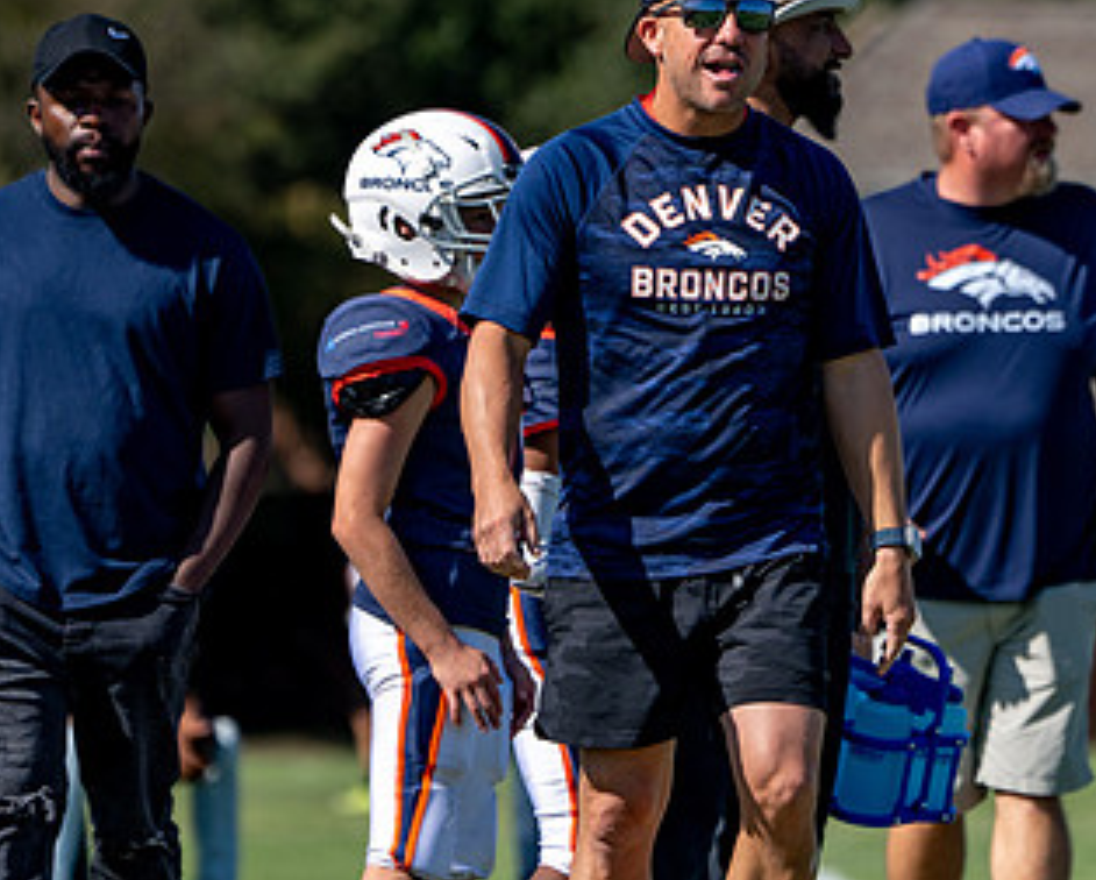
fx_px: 20136
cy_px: 466
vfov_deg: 2.5
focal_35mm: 620
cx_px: 710
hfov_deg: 3.1
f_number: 5.6
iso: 125
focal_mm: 294
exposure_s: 1/1600
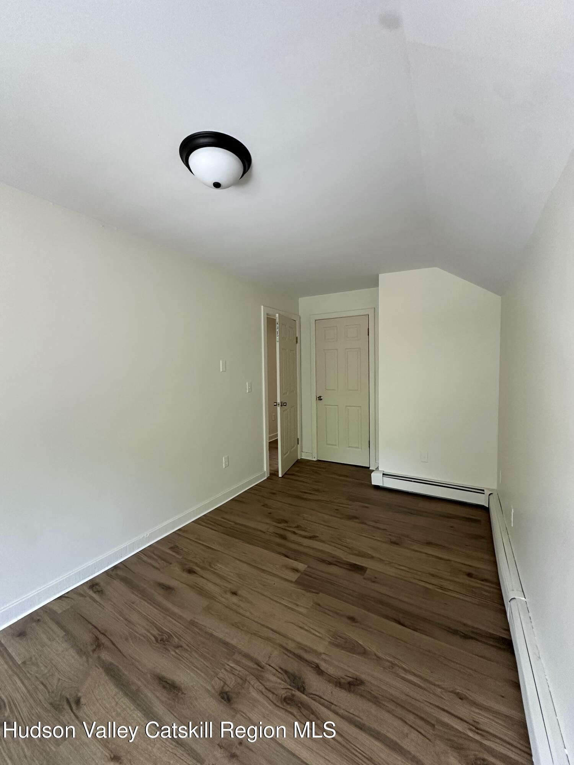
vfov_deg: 102.1
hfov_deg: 85.7
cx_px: 287
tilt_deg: -1.2
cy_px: 382
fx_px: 310
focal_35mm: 14
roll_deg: +0.8
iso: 320
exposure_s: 1/99
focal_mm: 2.22
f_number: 2.2
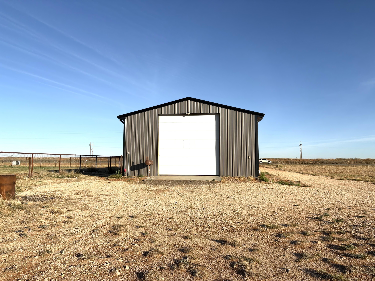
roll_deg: +0.1
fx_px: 282
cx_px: 188
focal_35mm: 26
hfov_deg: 67.3
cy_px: 140
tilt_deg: +5.5
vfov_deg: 53.1
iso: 50
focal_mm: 5.96
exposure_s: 1/4065
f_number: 1.6
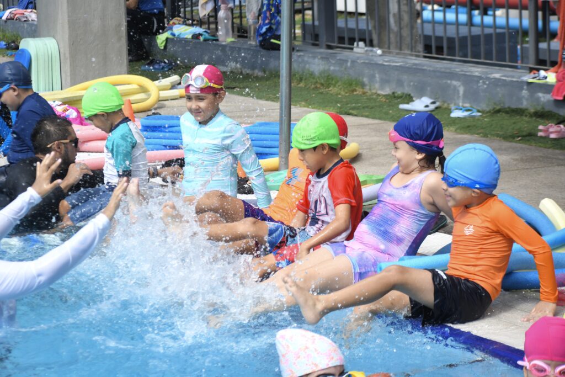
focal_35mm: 105
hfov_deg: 19.5
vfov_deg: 13.0
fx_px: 1648
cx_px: 282
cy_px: 188
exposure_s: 1/640
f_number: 4.5
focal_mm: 70
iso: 200
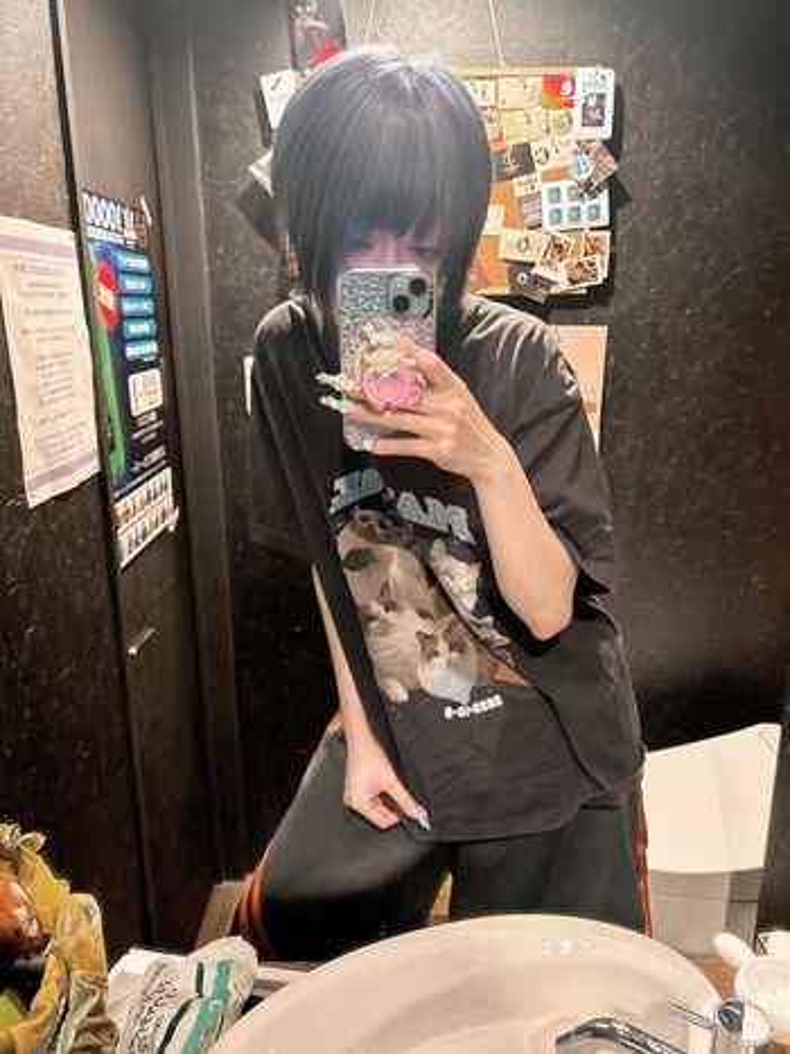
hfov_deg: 53.0
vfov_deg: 67.3
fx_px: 792
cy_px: 527
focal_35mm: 26
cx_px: 395
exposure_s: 1/40
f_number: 1.5
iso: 640
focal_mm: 5.7
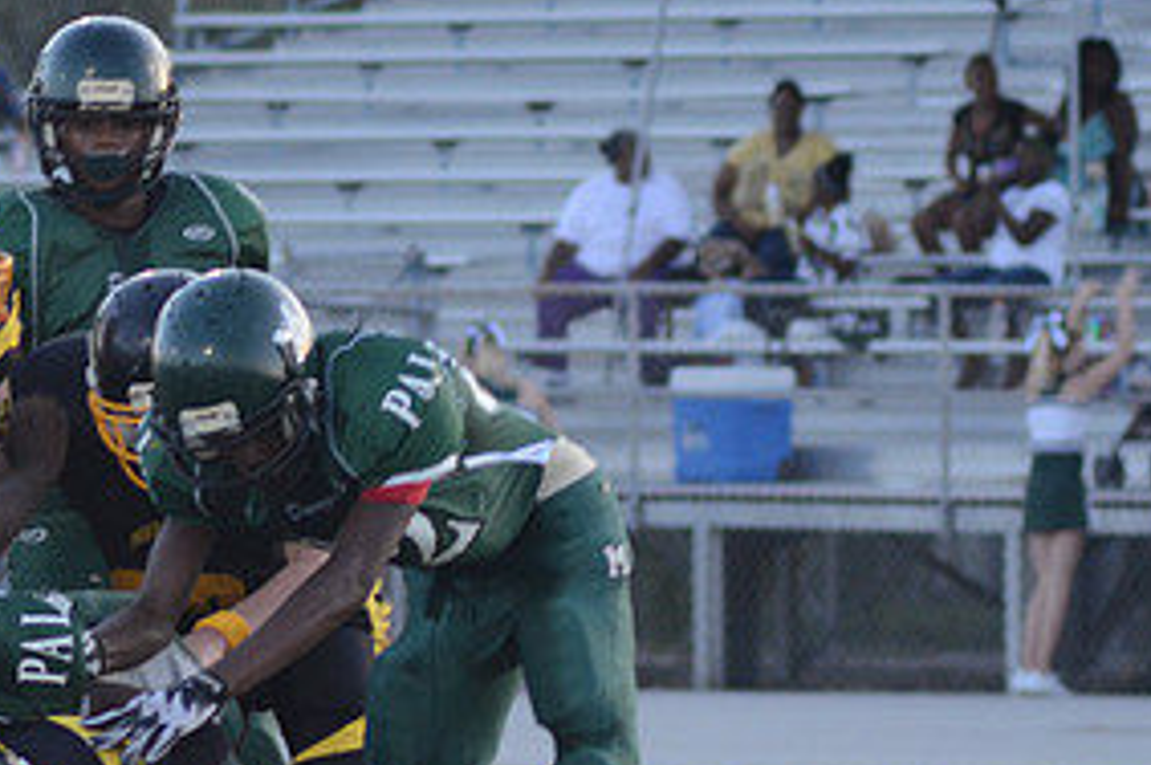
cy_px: 631
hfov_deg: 3.4
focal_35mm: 614
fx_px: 19608
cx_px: 77
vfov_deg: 2.2
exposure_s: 1/400
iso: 1000
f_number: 5.6
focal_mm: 200
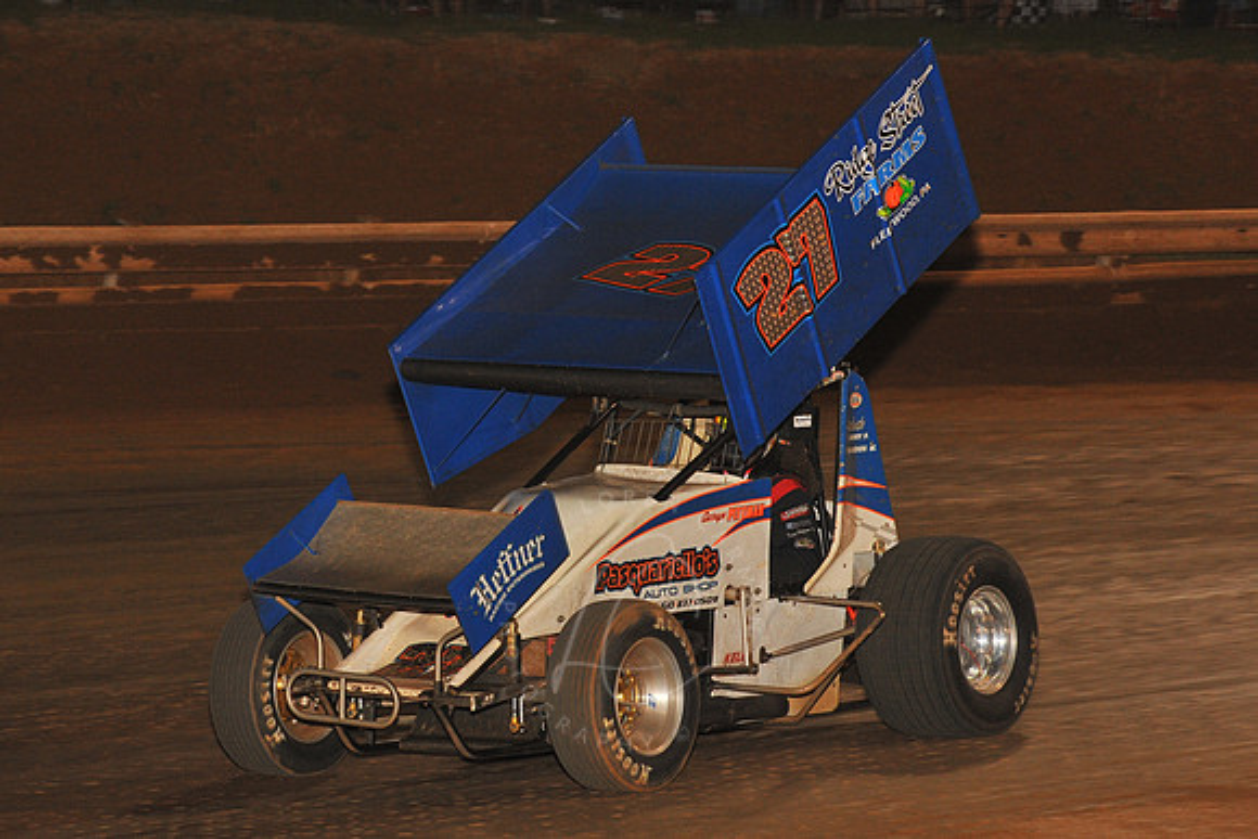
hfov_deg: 17.1
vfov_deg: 11.4
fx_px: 4194
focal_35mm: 120
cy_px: 420
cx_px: 629
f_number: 7.1
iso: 1250
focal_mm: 120
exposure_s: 1/320
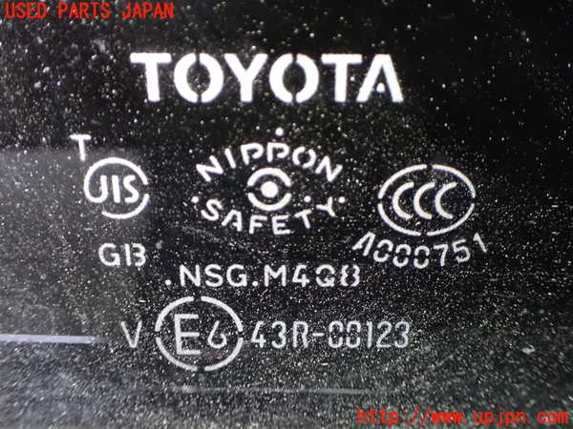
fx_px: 629
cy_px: 214
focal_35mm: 38
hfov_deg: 49.0
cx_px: 286
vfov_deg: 37.7
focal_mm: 6.83
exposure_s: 1/40
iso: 1600
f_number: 2.7
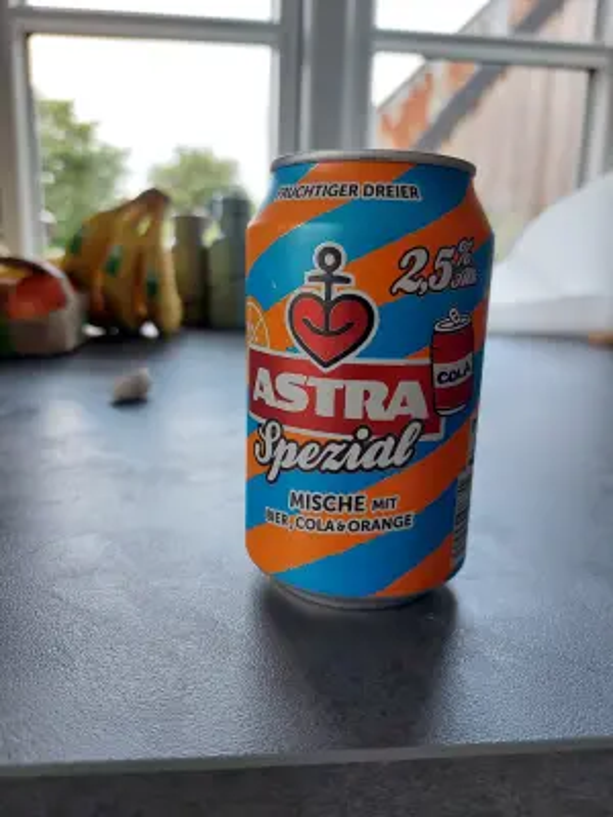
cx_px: 306
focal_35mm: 24
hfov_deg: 56.8
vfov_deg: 71.6
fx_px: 567
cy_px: 408
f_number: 1.8
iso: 64
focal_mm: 5.23
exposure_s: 1/50
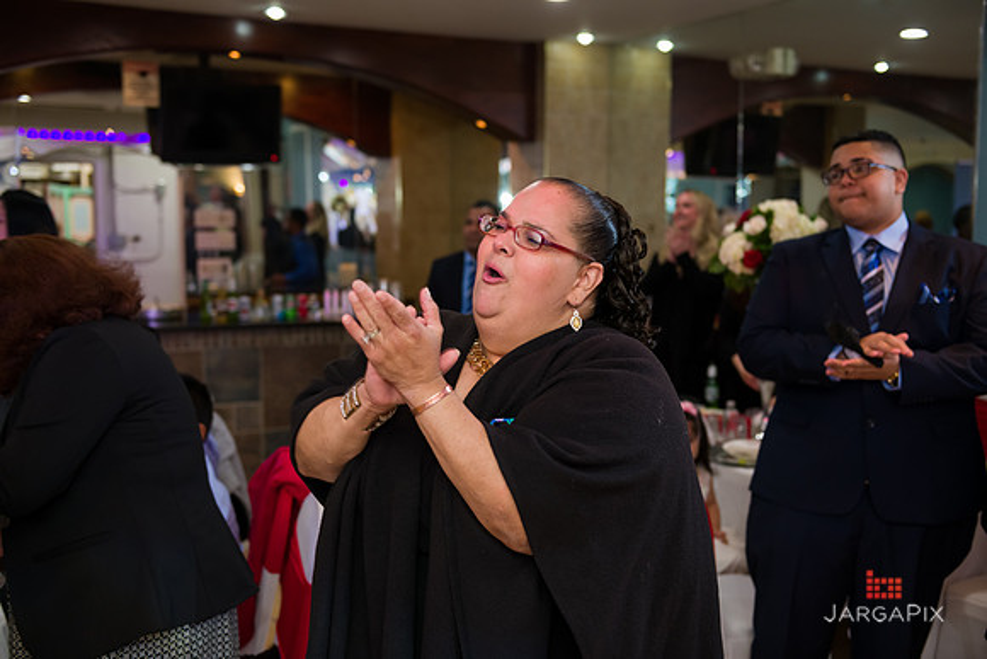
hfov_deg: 48.4
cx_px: 494
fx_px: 1097
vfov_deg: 33.4
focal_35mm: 40
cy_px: 330
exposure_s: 1/125
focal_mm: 40
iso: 800
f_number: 3.2
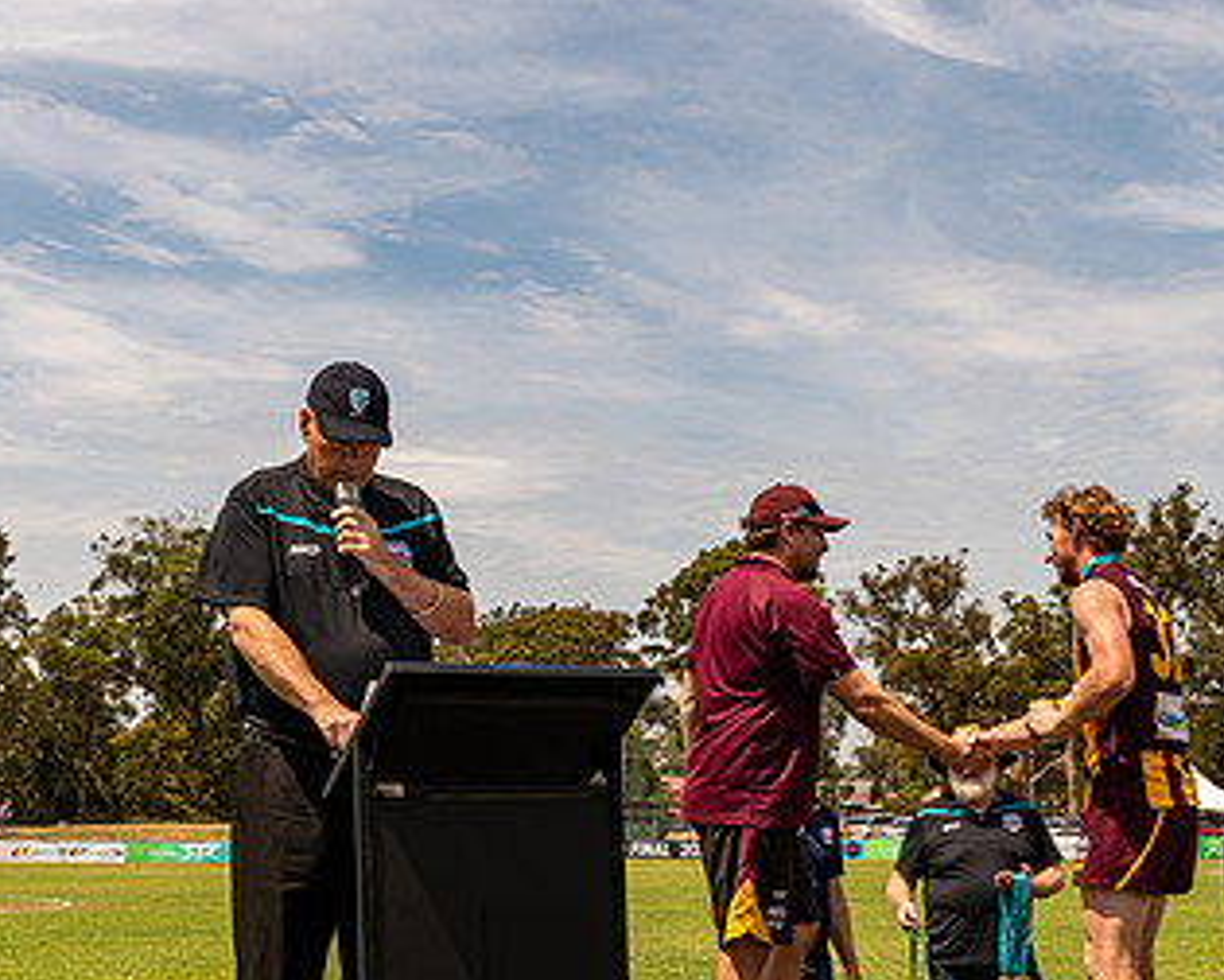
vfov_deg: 26.4
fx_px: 2065
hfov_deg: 32.7
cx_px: 835
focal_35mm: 57
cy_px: 710
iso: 200
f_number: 8
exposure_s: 1/640
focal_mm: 22
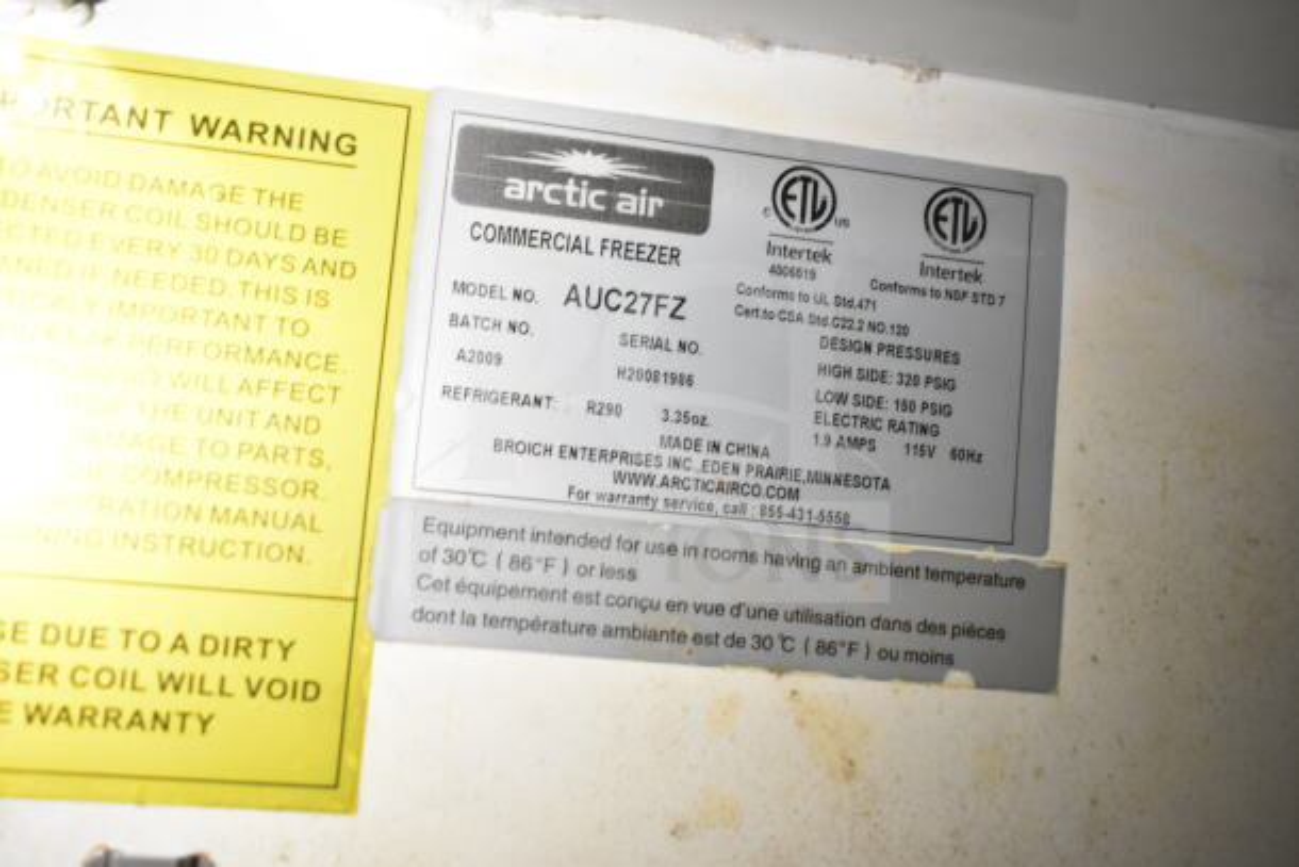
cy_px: 434
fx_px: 1191
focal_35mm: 33
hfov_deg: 57.2
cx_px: 650
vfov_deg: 40.0
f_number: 3.8
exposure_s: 1/30
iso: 2000
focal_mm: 22
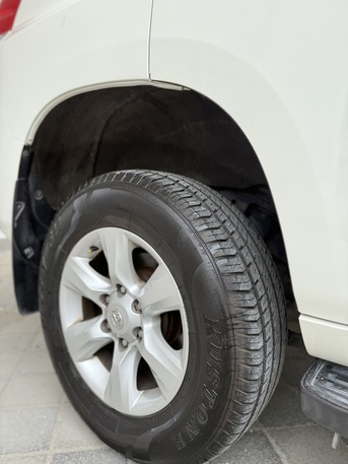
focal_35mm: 24
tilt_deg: -5.5
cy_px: 232
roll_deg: -1.7
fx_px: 322
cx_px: 174
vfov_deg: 71.6
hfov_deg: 56.8
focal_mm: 6.76
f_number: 1.78
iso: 100
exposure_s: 1/1005
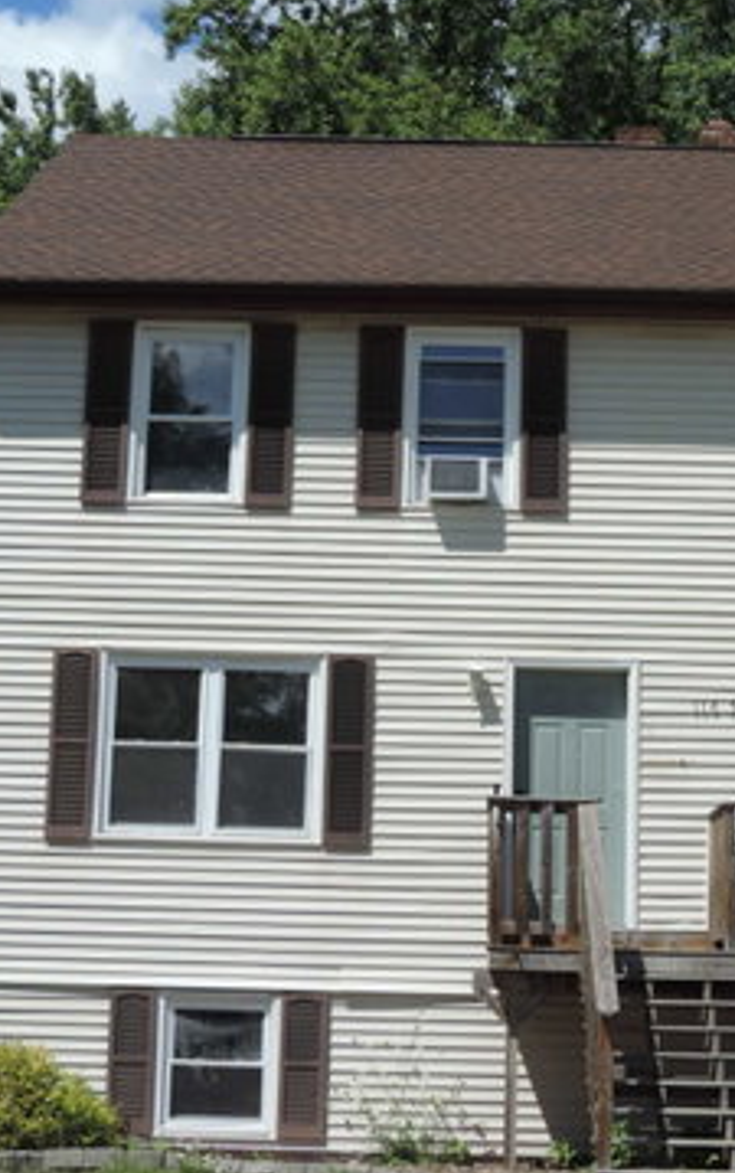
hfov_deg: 18.3
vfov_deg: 29.0
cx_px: 493
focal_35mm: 71
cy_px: 601
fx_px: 2271
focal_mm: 8.3
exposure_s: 1/1000
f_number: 3.5
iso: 80
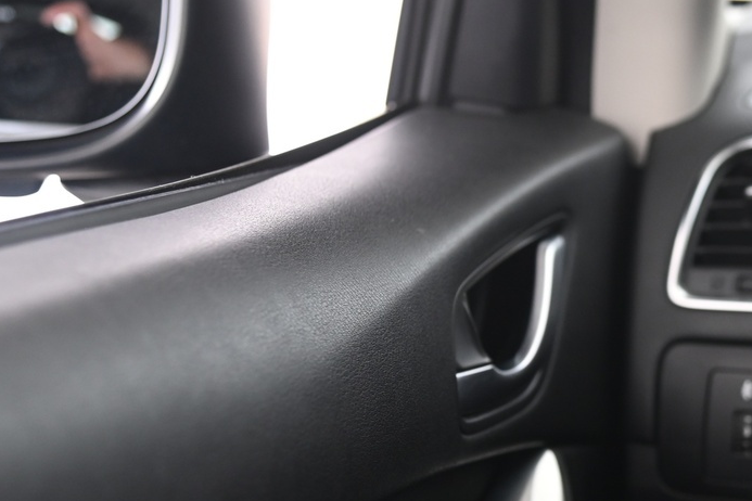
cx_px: 723
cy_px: 338
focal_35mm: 103
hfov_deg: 19.3
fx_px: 2151
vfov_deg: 13.3
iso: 1000
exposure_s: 1/6
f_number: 4
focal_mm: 44
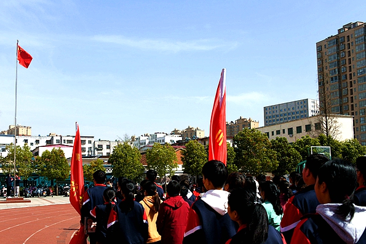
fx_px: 437
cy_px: 144
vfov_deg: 31.1
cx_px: 171
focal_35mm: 43
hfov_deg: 45.4
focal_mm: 32
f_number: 8
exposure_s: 1/250
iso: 64
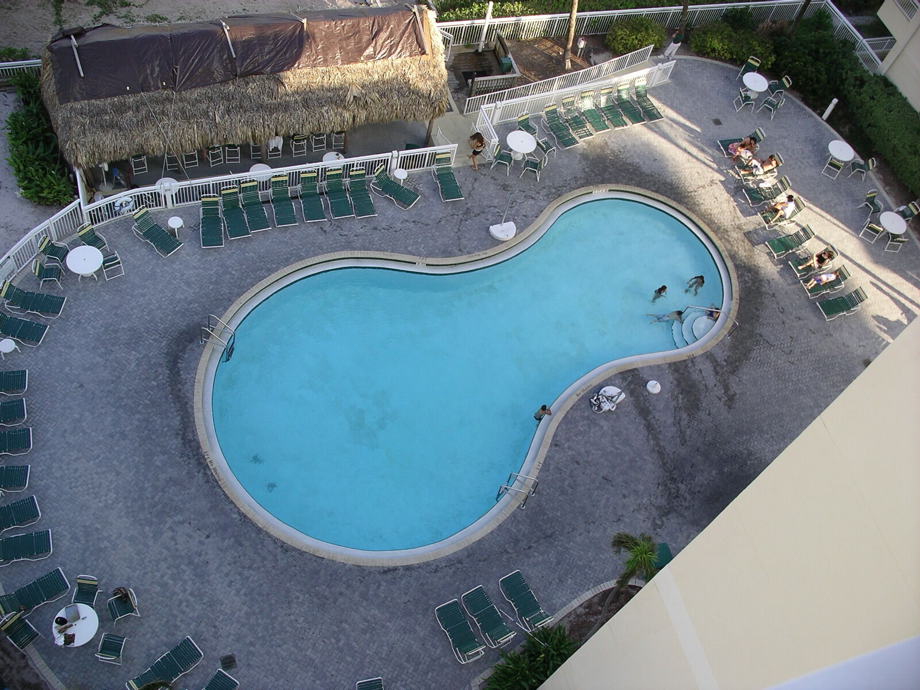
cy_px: 345
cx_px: 460
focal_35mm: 37
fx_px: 983
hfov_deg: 50.1
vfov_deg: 38.7
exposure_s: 1/264
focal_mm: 7.8
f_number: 3.5
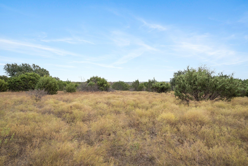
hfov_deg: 86.9
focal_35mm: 19
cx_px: 124
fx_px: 131
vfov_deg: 64.6
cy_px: 83
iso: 1600
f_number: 9
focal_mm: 19
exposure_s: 1/1000
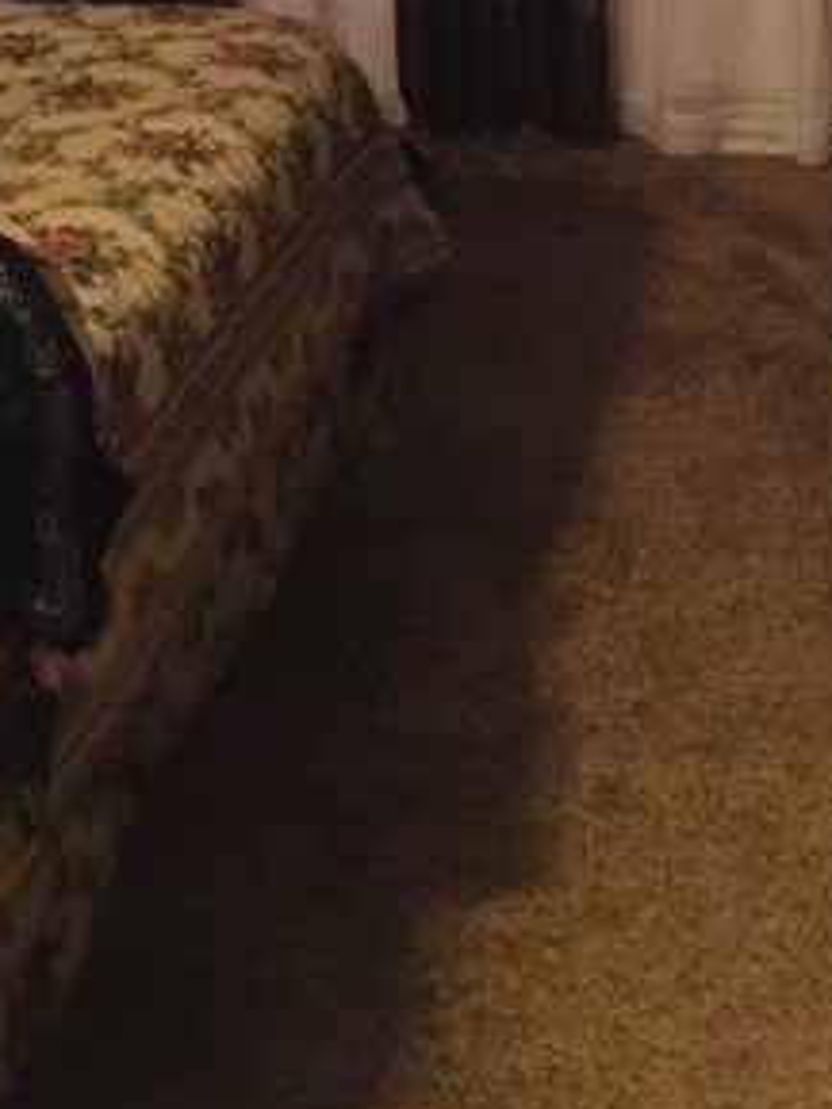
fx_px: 2466
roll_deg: -1.5
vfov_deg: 23.2
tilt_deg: -11.2
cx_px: 767
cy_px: -219
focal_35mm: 77
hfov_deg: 18.8
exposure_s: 1/4
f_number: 2.2
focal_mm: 4.15
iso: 200
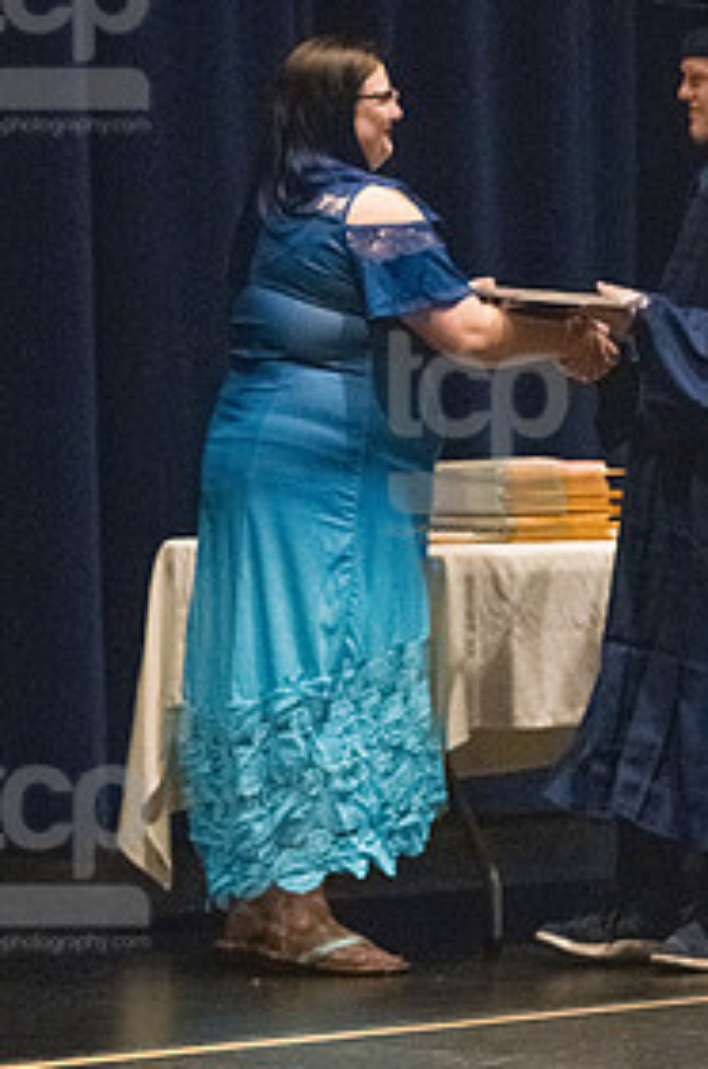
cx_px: 478
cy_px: 434
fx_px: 8271
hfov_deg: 4.9
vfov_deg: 7.4
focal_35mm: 279
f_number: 3.2
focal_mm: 116
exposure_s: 1/400
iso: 10000
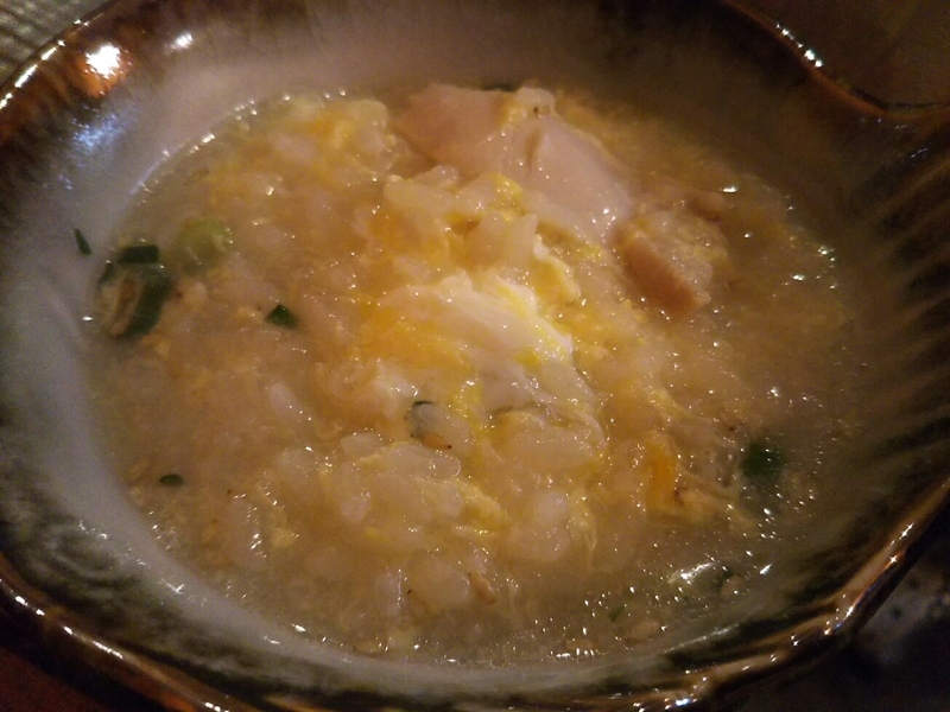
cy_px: 356
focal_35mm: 30
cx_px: 475
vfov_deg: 46.8
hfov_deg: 60.0
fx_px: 823
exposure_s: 1/30
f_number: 2.2
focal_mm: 4
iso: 400
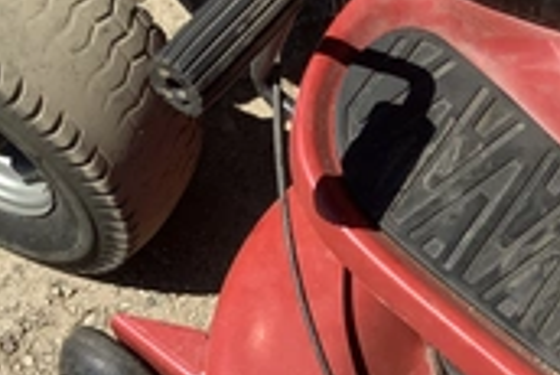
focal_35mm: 75
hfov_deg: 26.7
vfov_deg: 17.5
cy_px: 424
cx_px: 413
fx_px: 1168
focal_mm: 3.3
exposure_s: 1/1481
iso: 25
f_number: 2.4
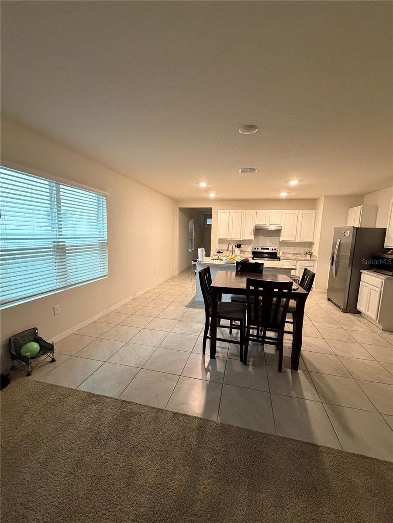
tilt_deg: -6.8
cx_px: 196
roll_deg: -1.4
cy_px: 262
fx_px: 212
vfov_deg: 102.1
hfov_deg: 85.7
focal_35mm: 14
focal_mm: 2.22
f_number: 2.2
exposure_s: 1/60
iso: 500
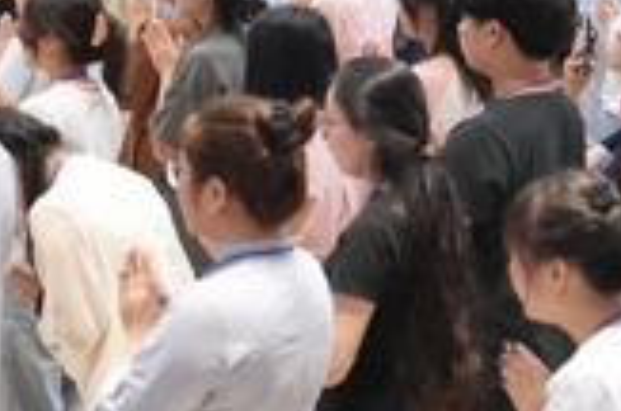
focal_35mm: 140
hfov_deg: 14.1
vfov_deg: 9.6
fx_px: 2410
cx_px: -206
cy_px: -131
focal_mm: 35
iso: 3200
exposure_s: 1/200
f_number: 2.8
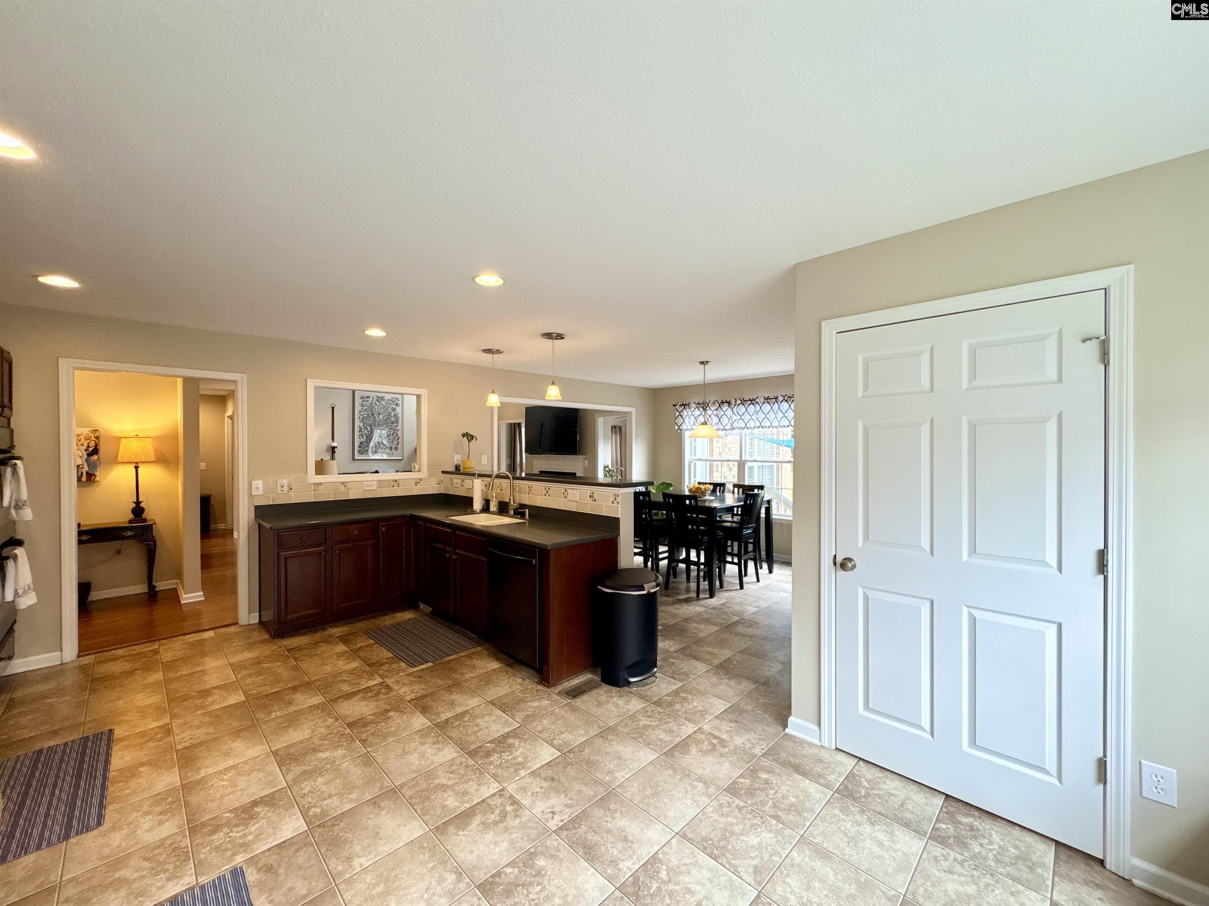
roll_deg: +1.9
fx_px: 489
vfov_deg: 85.7
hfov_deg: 102.1
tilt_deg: -0.1
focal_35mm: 14
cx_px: 604
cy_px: 453
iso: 320
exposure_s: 1/120
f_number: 2.2
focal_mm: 2.22
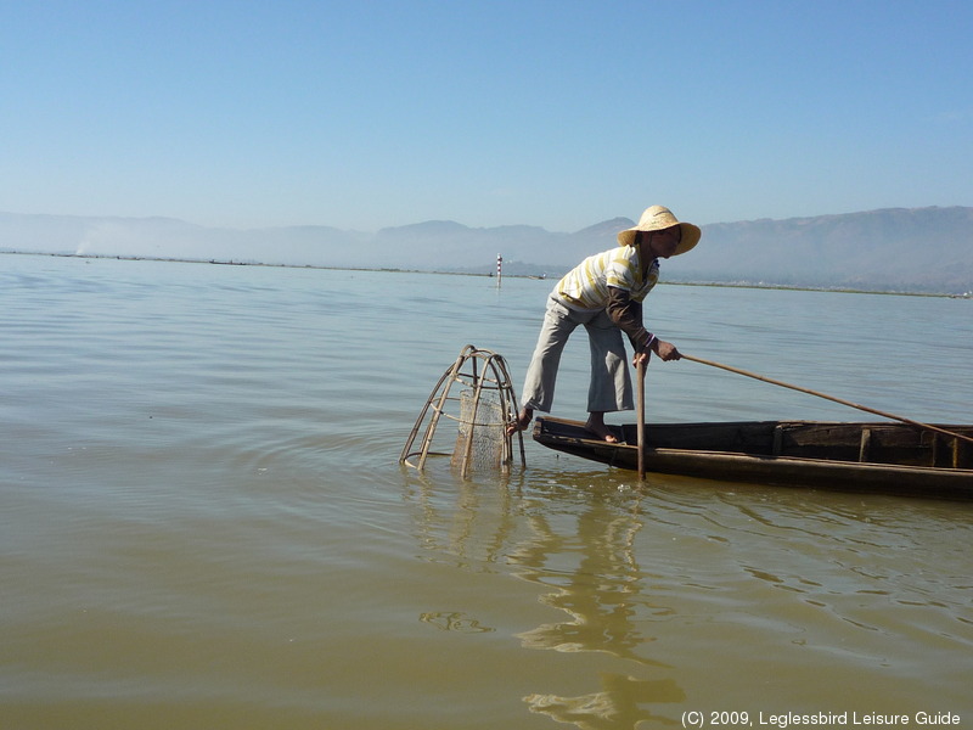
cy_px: 365
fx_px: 1068
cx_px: 486
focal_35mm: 38
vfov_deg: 37.7
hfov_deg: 49.0
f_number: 4.5
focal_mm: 4.7
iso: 100
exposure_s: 1/800
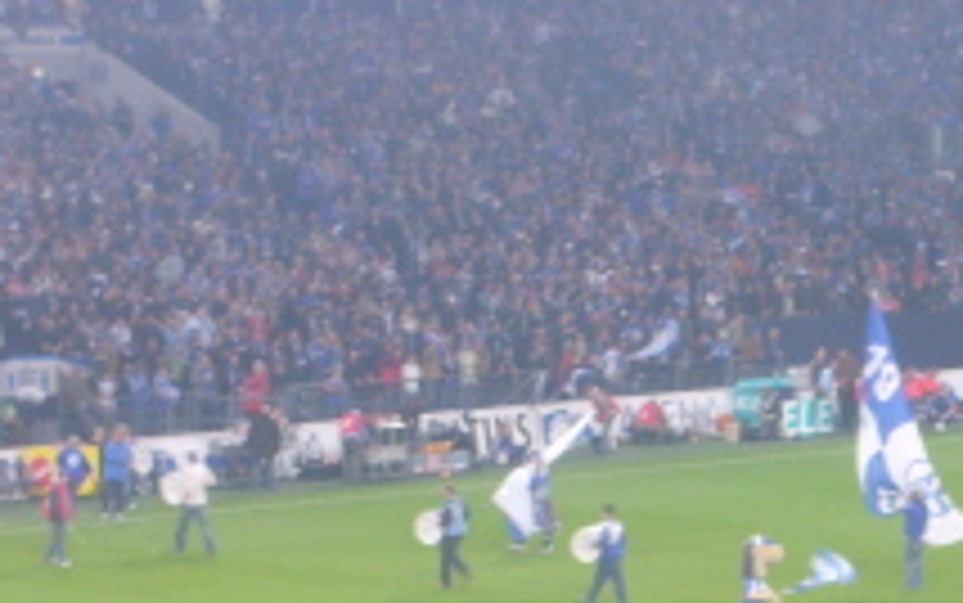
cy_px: 772
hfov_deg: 8.0
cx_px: 994
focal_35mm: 260
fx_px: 6827
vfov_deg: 5.0
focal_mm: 17.4
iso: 125
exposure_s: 1/15
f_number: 5
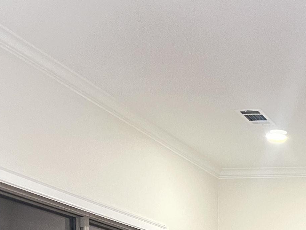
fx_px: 769
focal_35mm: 87
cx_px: 439
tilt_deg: -0.5
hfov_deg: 19.9
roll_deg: -0.9
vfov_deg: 15.6
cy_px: 348
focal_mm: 5.7
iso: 250
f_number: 1.5
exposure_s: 1/60
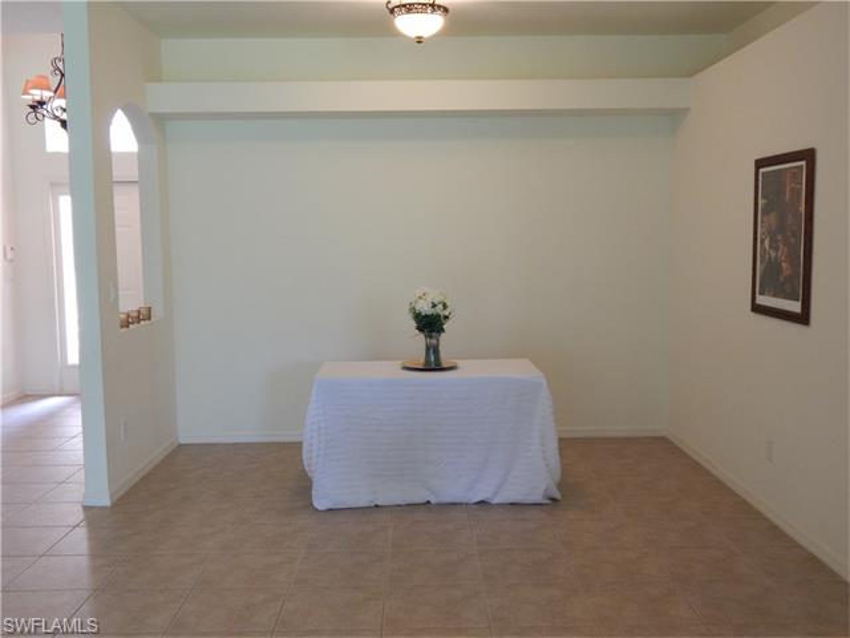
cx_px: 425
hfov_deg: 54.0
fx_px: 835
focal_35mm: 34
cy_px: 319
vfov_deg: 41.8
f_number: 3.3
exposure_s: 1/30
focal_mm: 6.1
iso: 200
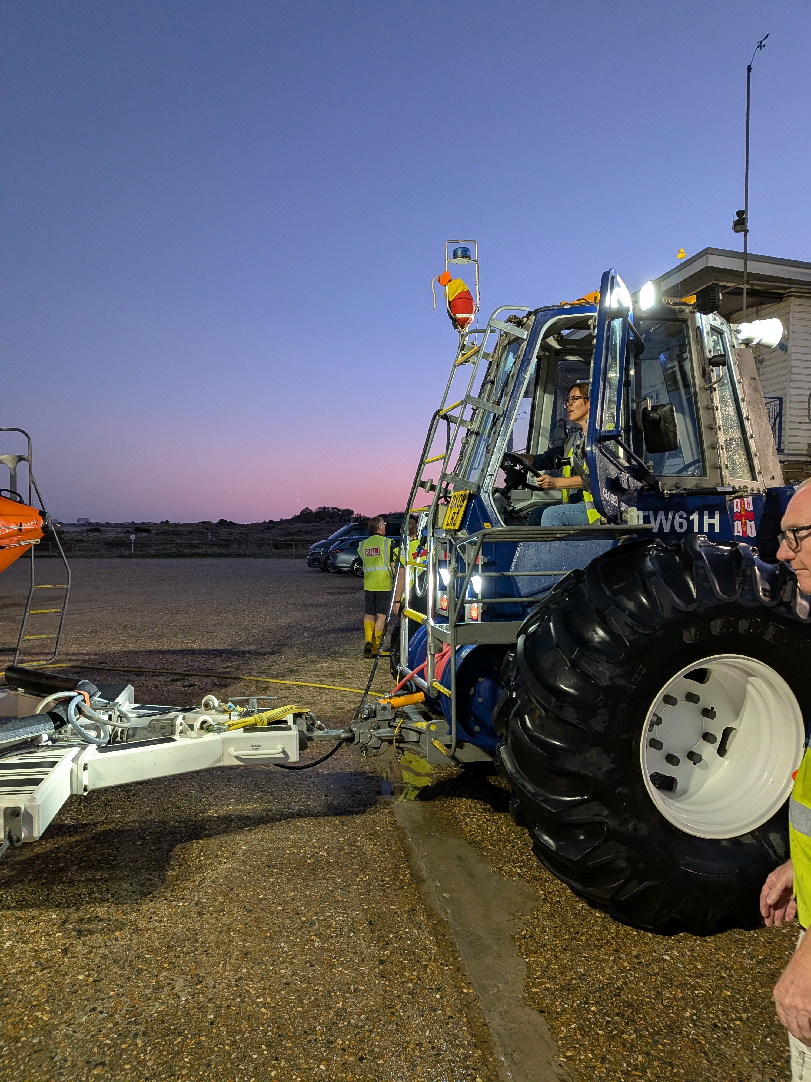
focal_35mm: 24
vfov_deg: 71.6
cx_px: 406
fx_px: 750
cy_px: 541
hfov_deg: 56.8
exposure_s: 1/100
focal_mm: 4.53
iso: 265
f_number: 1.7
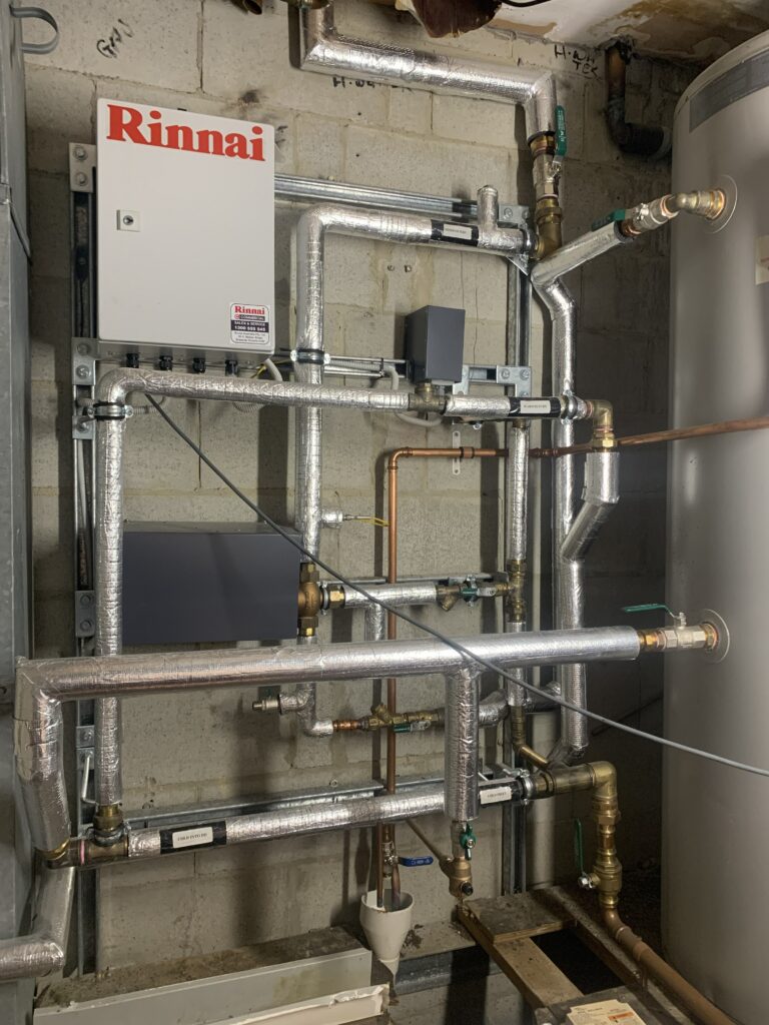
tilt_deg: -0.4
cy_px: 512
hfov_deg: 53.1
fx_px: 770
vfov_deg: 67.3
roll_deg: -0.9
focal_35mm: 26
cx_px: 384
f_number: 1.8
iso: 200
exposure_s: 1/50
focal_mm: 4.25
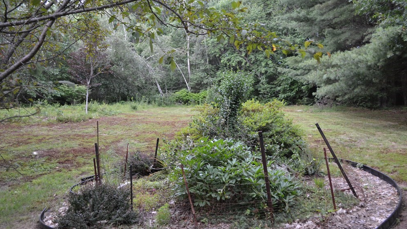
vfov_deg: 40.1
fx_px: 313
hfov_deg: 66.1
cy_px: 98
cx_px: 203
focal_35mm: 29
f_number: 3.5
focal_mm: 18
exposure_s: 1/50
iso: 400
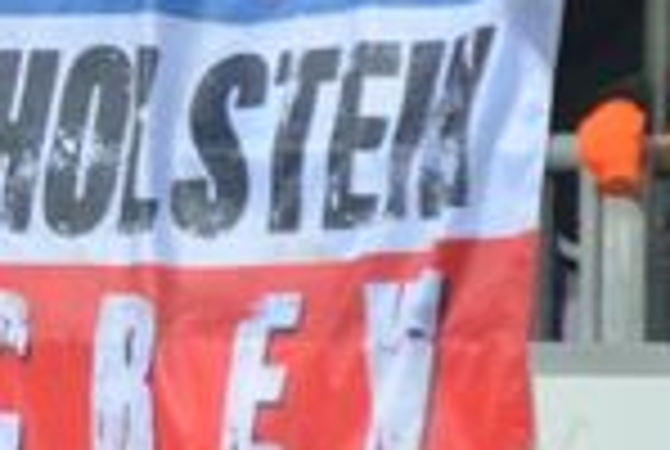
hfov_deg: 1.8
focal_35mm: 1144
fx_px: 21334
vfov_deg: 1.2
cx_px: -63
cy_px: -266
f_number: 2.8
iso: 4000
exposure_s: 1/640
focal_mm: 200
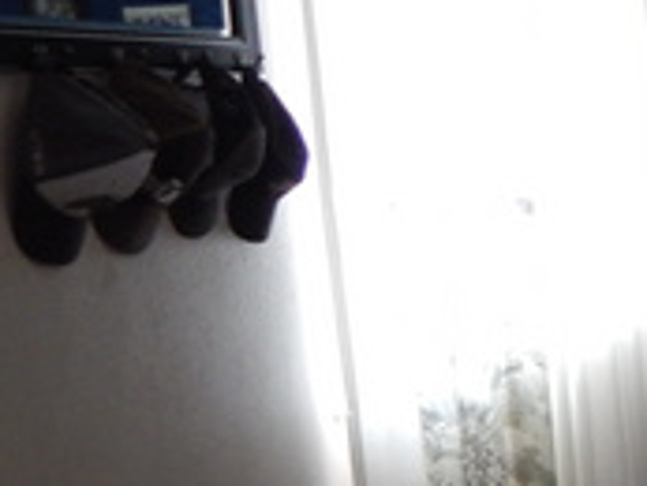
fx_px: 1590
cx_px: 1036
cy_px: 292
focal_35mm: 85
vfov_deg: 17.4
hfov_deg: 19.3
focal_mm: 4
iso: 400
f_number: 3
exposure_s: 1/60
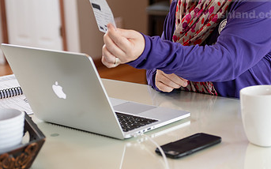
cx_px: 148
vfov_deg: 13.0
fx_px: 738
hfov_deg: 20.8
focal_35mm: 100
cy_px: 31
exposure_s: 1/200
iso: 500
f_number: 2.8
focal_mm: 58
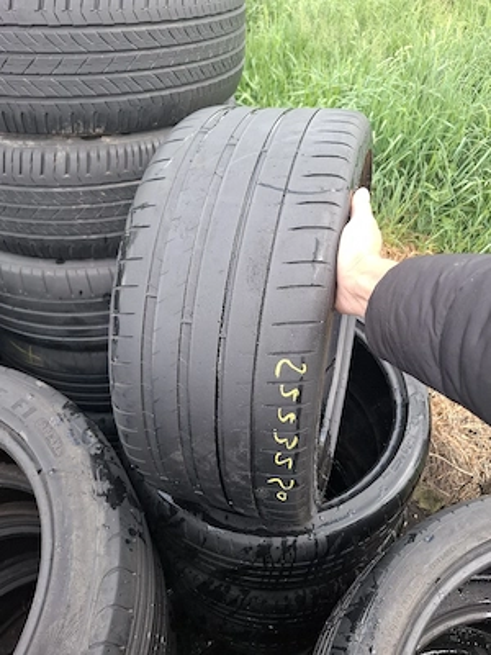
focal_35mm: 23
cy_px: 328
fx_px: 435
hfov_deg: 58.9
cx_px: 246
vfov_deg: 73.9
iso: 50
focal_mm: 5.54
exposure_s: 1/156
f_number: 1.8
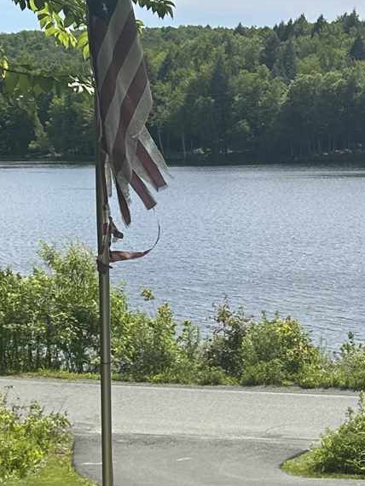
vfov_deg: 18.9
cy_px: 611
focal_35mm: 97
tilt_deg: -18.1
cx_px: 157
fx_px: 1363
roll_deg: +0.8
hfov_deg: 15.3
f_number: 1.78
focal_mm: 6.86
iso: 80
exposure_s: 1/4545
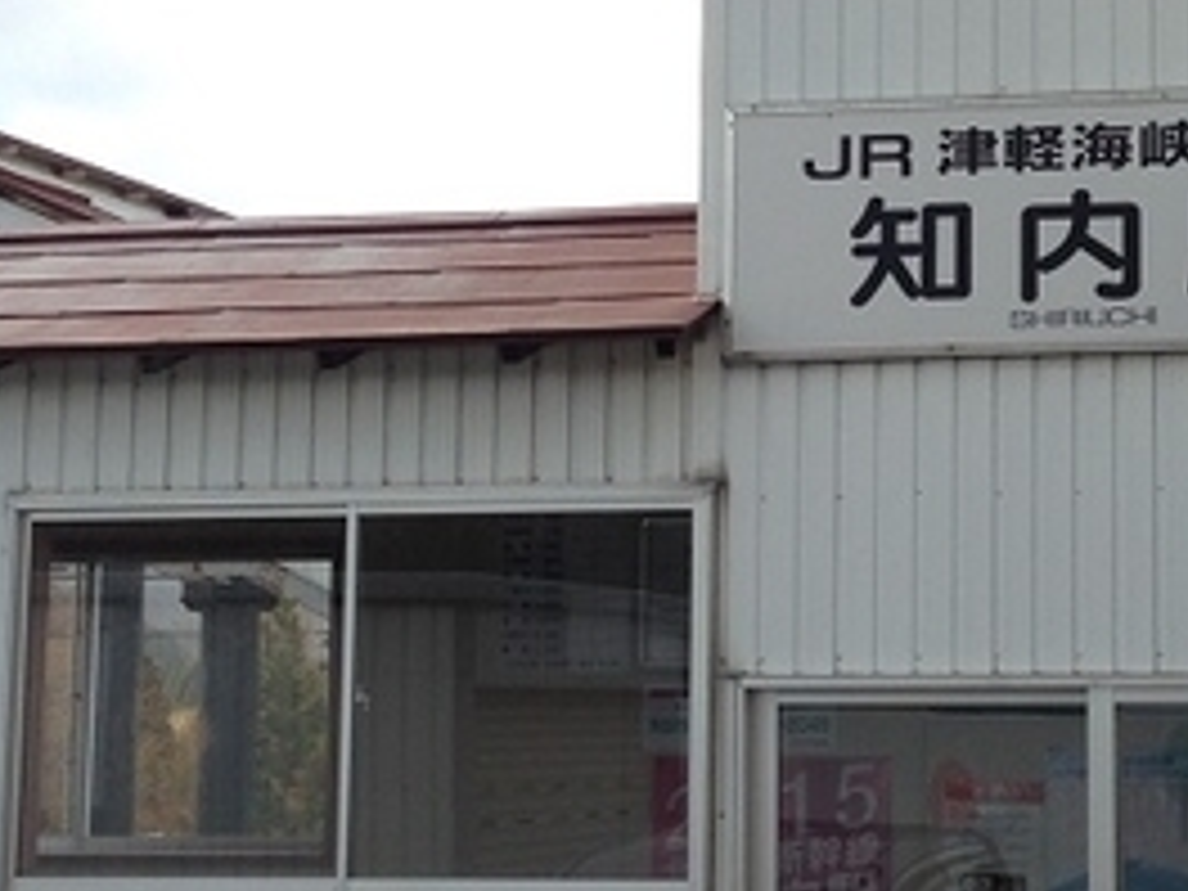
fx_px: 3432
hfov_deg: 19.5
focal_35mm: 100
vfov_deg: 14.7
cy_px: 243
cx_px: 932
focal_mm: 4.12
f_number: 2.4
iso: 50
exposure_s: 1/140
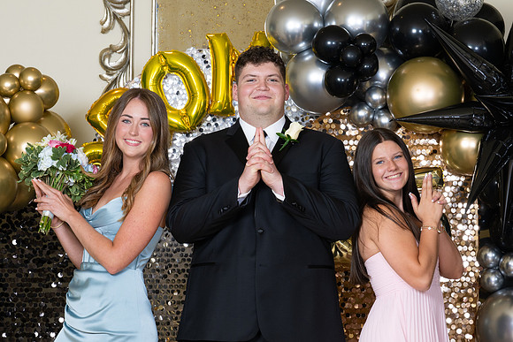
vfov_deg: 7.8
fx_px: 2506
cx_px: 256
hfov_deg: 11.7
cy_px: 209
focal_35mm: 176
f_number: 8
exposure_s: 1/100
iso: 320
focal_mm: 125
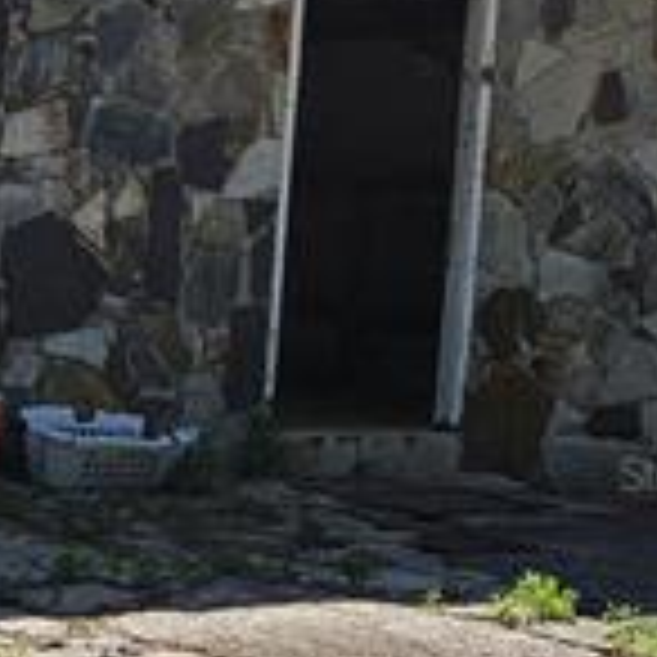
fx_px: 2298
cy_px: 472
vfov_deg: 16.2
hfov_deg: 14.6
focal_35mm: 107
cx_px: -472
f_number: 1.8
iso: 25
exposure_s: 1/1839
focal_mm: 5.4
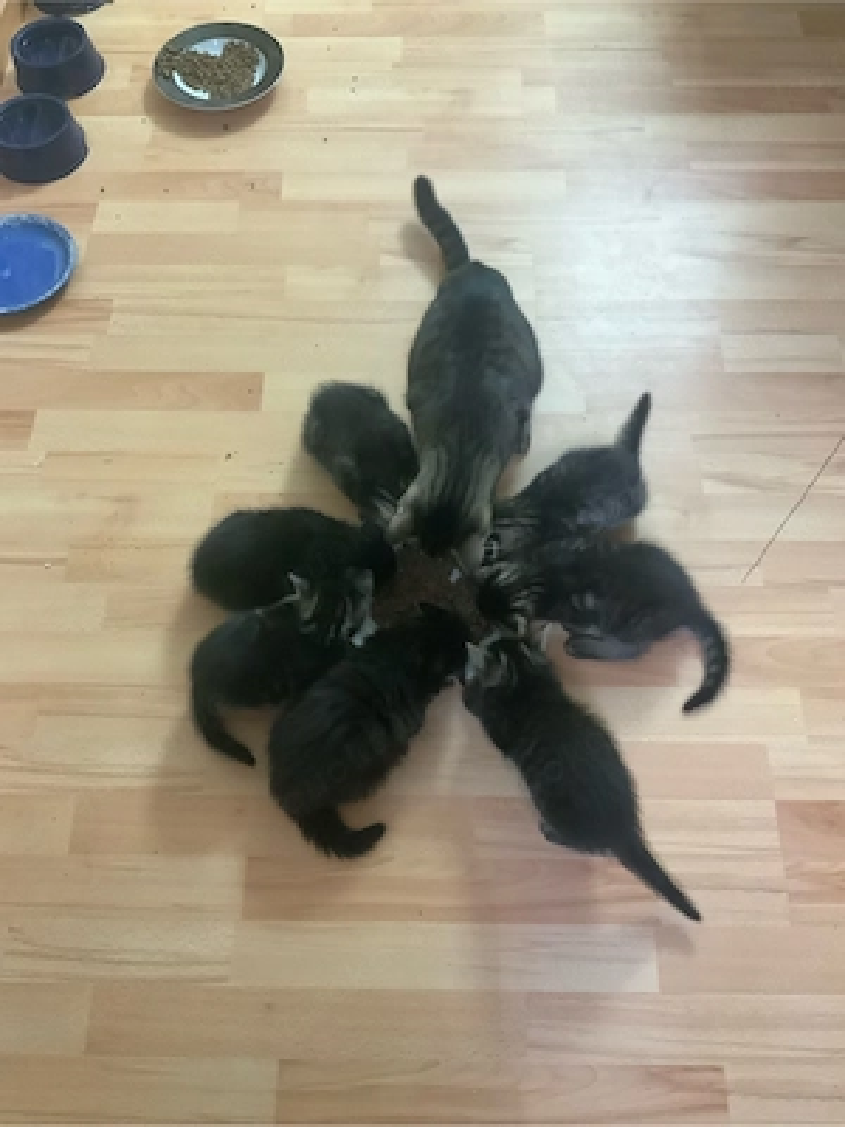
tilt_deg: -63.8
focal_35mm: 29
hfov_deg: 48.2
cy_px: 564
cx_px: 422
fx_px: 944
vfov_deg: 61.7
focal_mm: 3
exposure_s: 1/25
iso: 640
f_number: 1.8
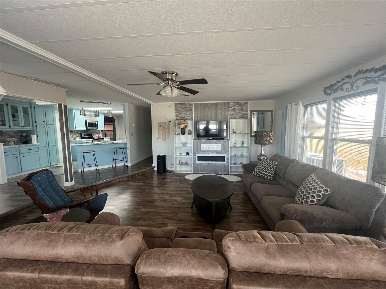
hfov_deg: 106.2
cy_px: 144
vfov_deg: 89.9
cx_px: 193
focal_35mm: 13
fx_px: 145
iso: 320
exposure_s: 1/60
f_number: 1.8
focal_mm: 1.57
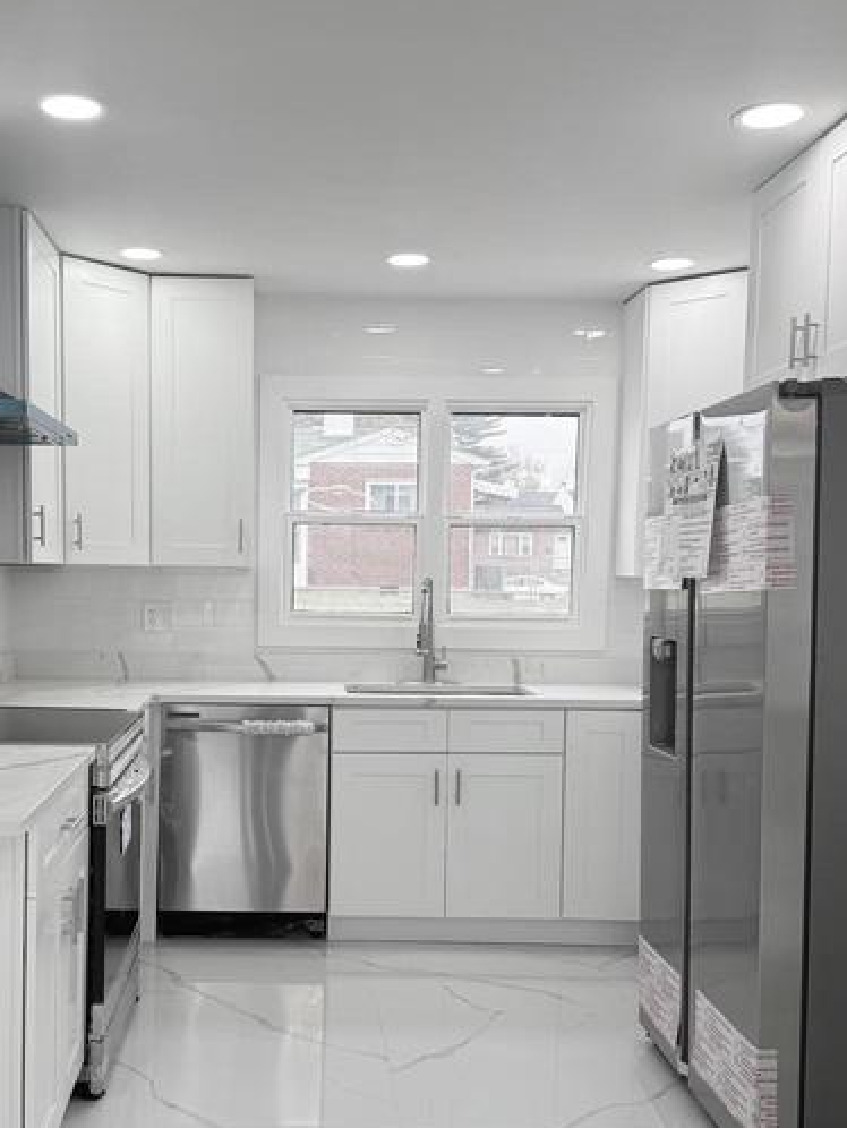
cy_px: 664
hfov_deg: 38.3
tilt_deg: -3.9
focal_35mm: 37
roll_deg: -0.7
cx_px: 290
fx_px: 1206
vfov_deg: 49.9
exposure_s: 1/244
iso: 100
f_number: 1.78
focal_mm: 6.76
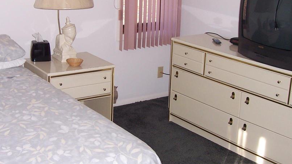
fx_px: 457
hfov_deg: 35.3
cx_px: 116
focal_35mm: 59
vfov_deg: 20.3
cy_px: 52
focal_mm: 5.6
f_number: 2.7
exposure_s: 1/60
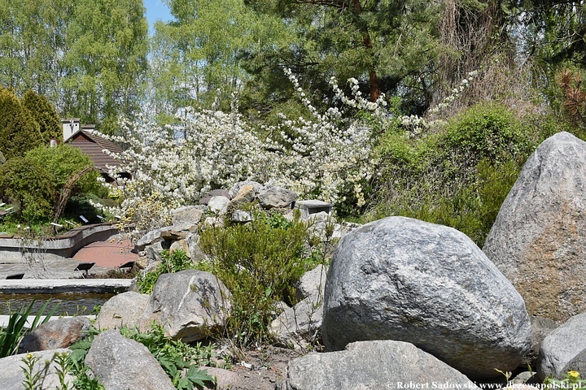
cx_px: 293
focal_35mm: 48
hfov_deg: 41.1
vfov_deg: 28.1
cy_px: 195
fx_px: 781
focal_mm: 32
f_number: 8
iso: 200
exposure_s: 1/400
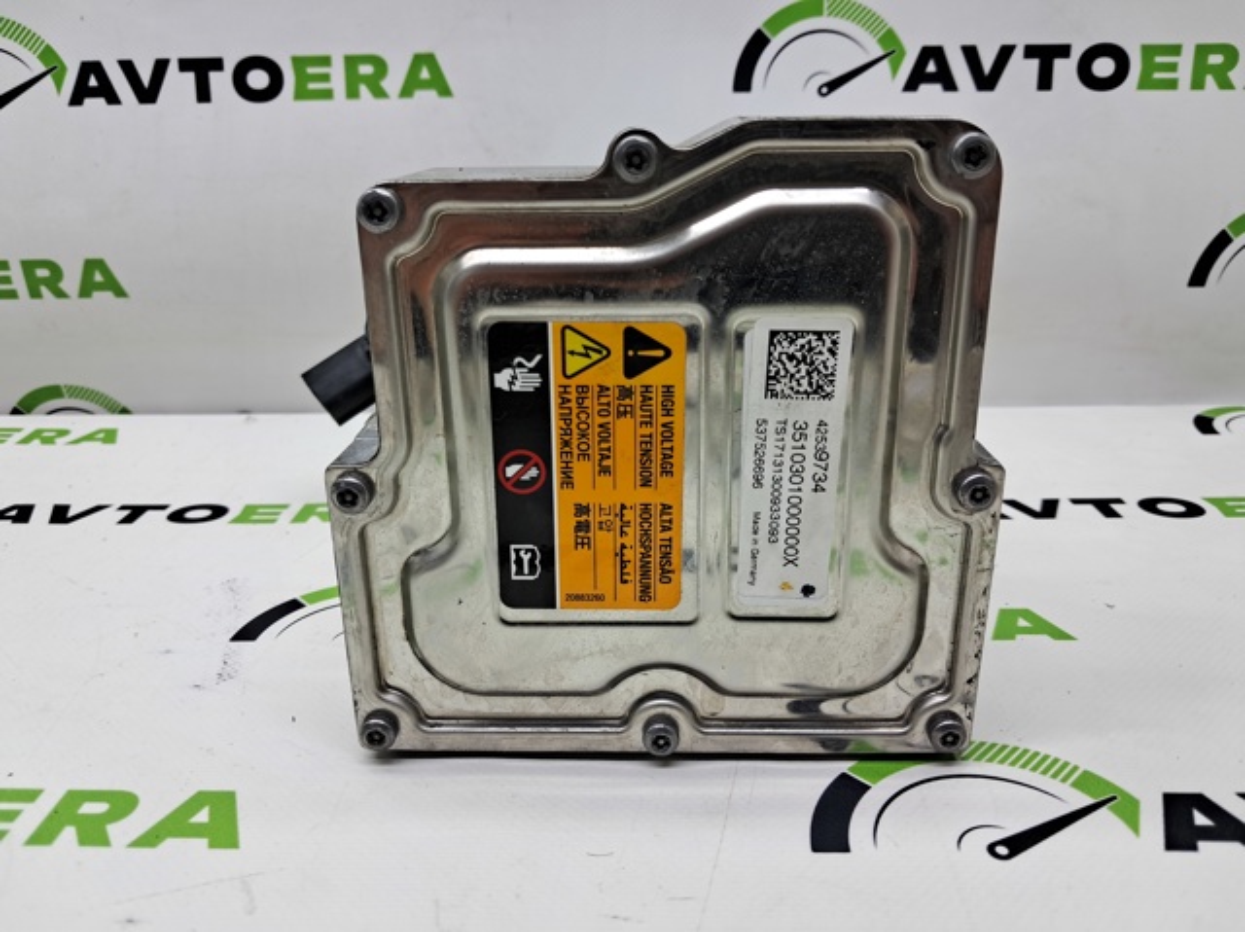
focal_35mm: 27
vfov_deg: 51.3
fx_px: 970
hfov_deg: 65.4
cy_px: 466
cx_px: 622
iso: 50
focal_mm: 4
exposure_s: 1/50
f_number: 1.8
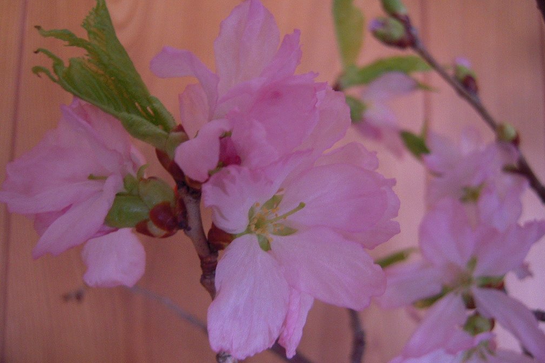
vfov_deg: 36.9
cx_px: 277
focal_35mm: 36
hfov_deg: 53.1
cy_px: 199
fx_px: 545
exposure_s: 1/13
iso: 400
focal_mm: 6
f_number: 2.9
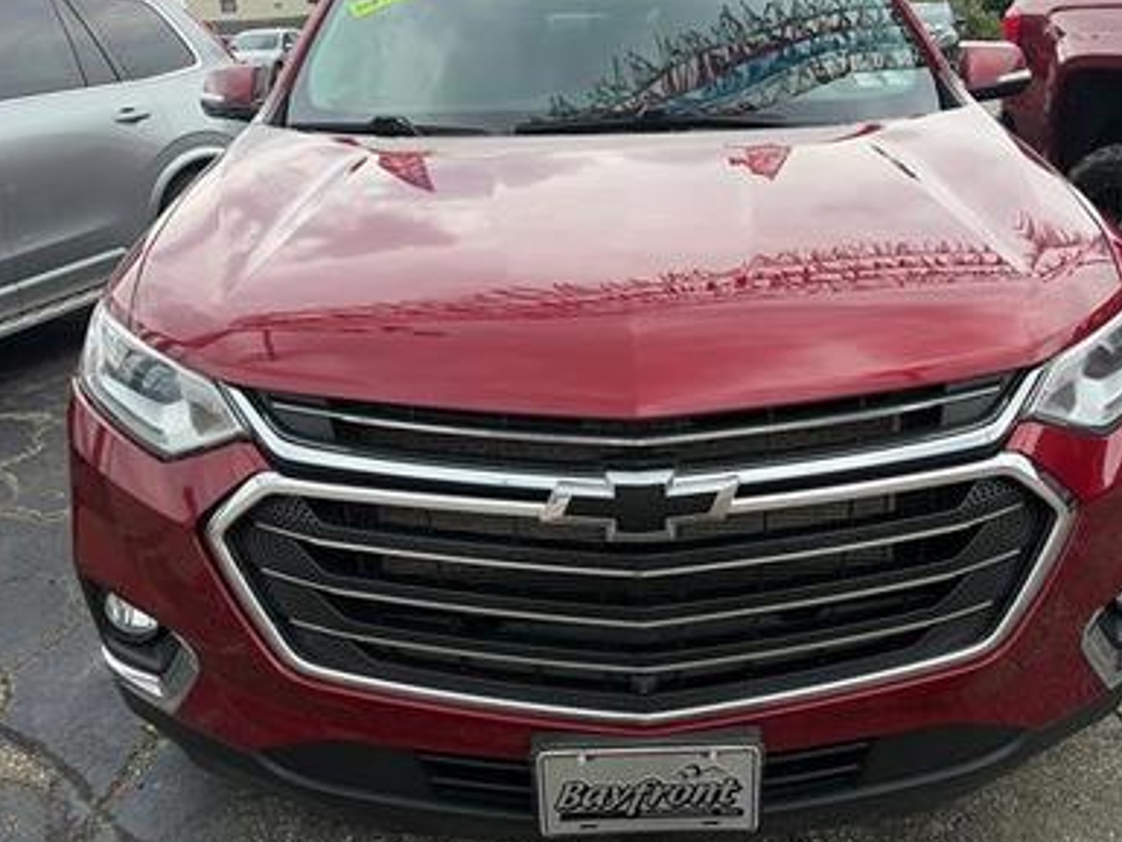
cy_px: 338
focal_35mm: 34
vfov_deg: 41.6
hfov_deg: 53.9
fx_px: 1102
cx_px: 612
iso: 50
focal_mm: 5.96
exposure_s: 1/987
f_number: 1.6
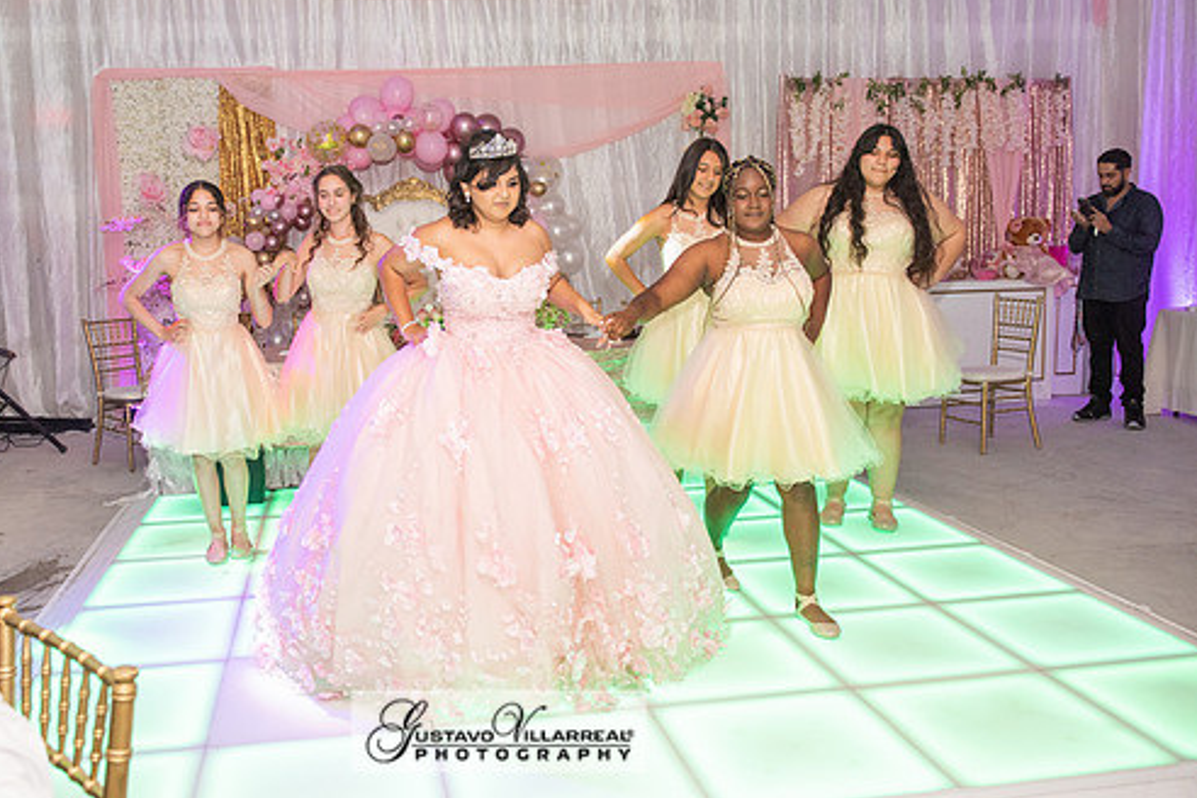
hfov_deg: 56.9
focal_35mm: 33
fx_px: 1097
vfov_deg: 39.9
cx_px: 499
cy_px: 354
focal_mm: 28
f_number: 4
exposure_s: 1/160
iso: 1250
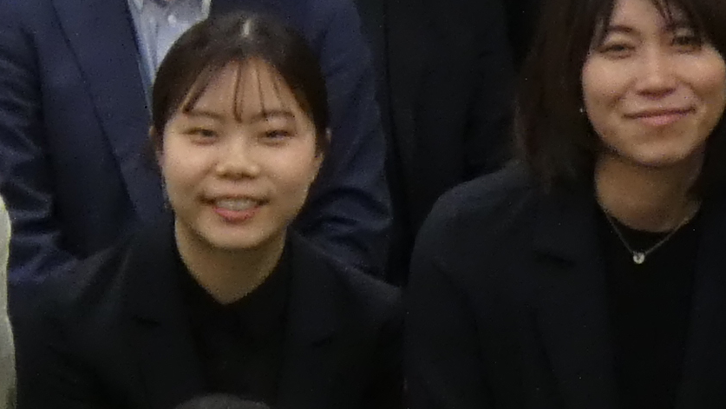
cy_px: 135
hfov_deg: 10.2
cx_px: 1074
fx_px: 3928
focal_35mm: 204
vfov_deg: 6.0
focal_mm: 5.8
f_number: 3.4
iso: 320
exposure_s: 1/80
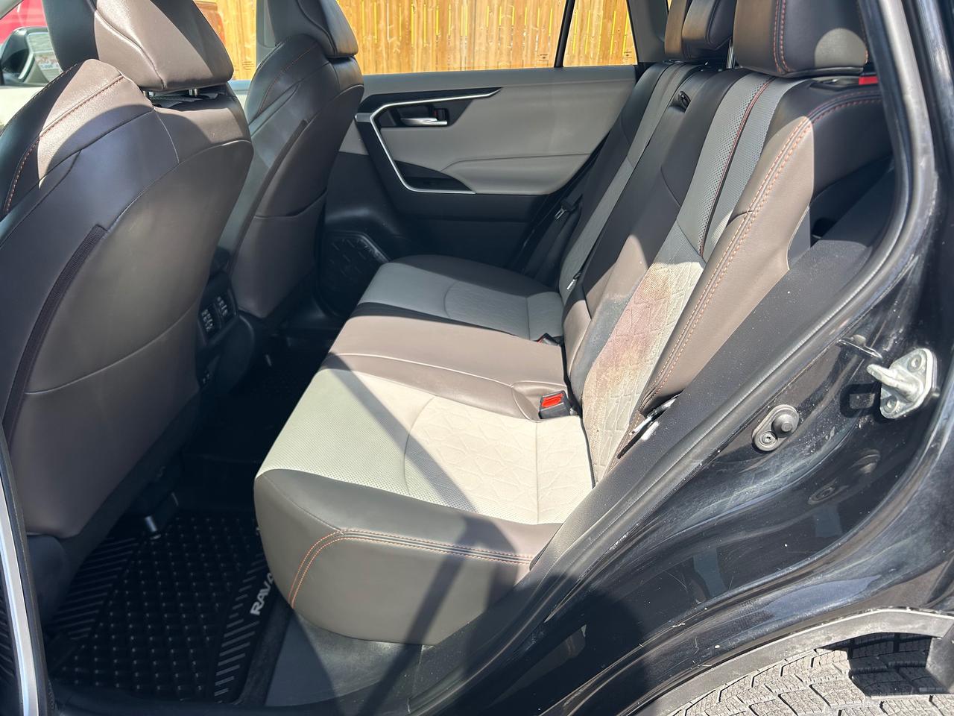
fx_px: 717
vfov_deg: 53.1
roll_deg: -1.8
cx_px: 477
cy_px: 358
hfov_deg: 67.3
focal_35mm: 26
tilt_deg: -24.7
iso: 50
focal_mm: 5.7
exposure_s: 1/692
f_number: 1.5
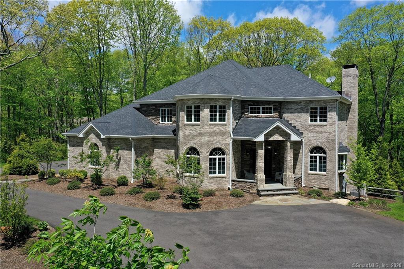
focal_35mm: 28
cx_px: 202
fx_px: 314
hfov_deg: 65.5
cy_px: 134
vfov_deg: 46.4
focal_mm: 10.26
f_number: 6.3
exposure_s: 1/640
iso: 100
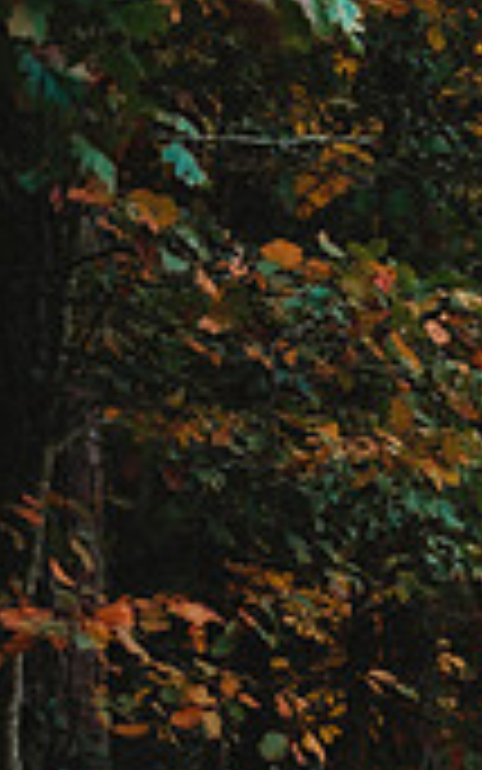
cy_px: 736
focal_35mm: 277
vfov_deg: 7.5
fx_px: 5817
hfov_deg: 4.6
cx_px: 1212
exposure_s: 1/320
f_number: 2.8
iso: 400
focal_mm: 80
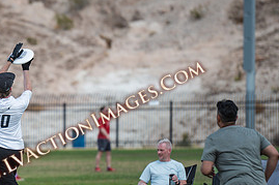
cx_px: 7
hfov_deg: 4.3
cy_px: 133
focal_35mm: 484
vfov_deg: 2.8
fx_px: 3749
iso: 160
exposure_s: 1/3200
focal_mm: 200
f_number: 3.2
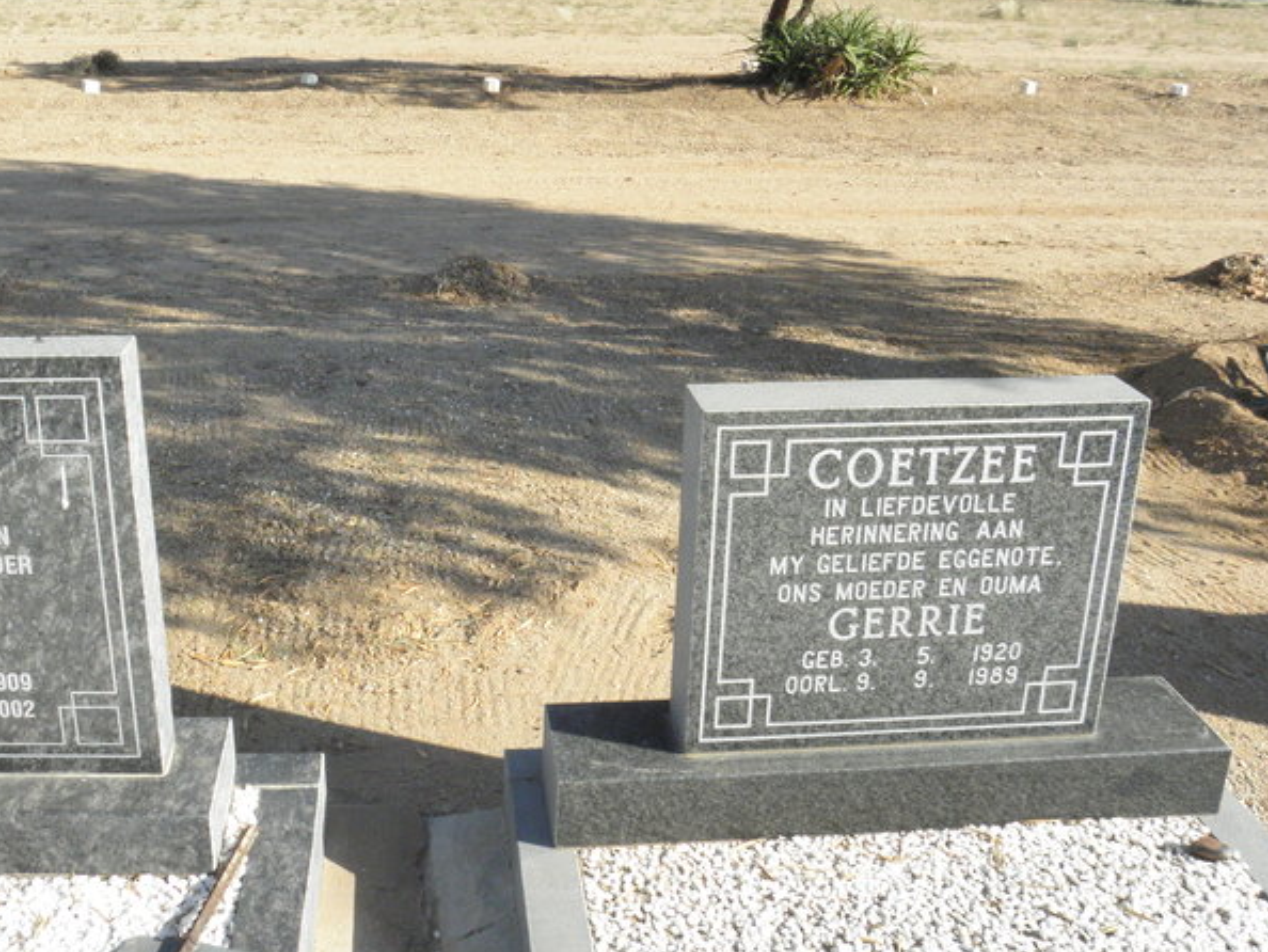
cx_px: 433
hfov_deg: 51.7
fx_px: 1283
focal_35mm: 35
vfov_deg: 40.5
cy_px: 369
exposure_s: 1/400
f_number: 6.3
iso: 200
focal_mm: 4.6
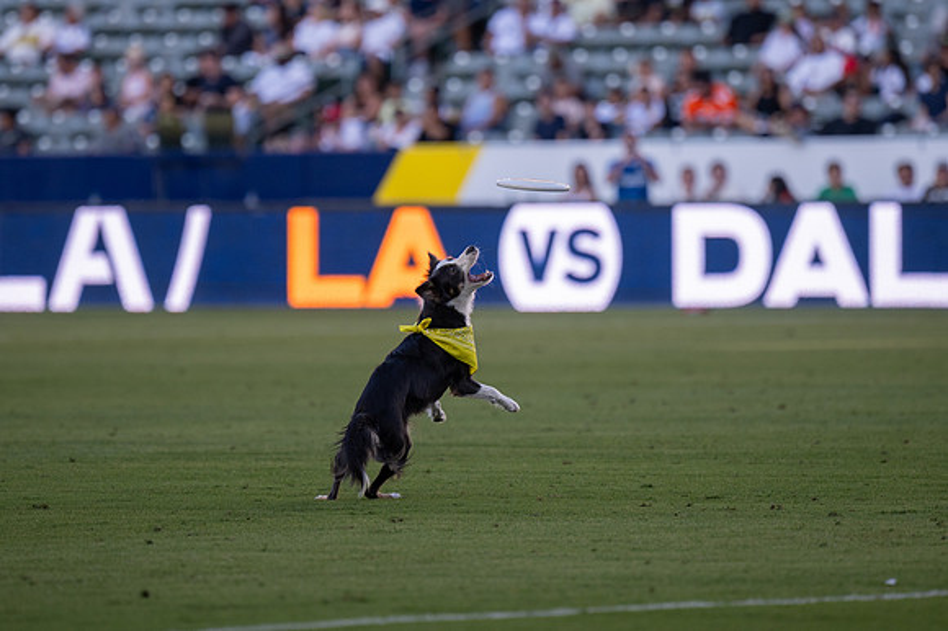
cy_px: 245
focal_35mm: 382
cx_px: 443
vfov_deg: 3.6
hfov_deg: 5.4
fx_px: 10047
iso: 125
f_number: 2.8
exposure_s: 1/1000
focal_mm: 195
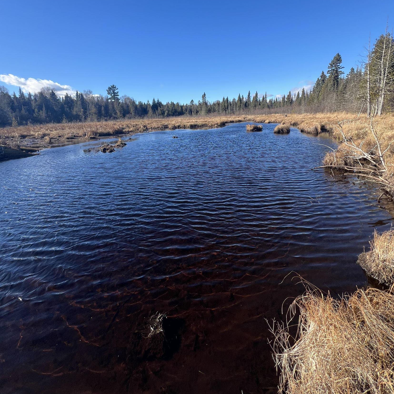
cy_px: 157
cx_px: 198
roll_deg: +2.3
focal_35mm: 16
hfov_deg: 87.4
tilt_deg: -11.5
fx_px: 206
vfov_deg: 86.3
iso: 32
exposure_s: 1/649
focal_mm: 1.57
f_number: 1.8
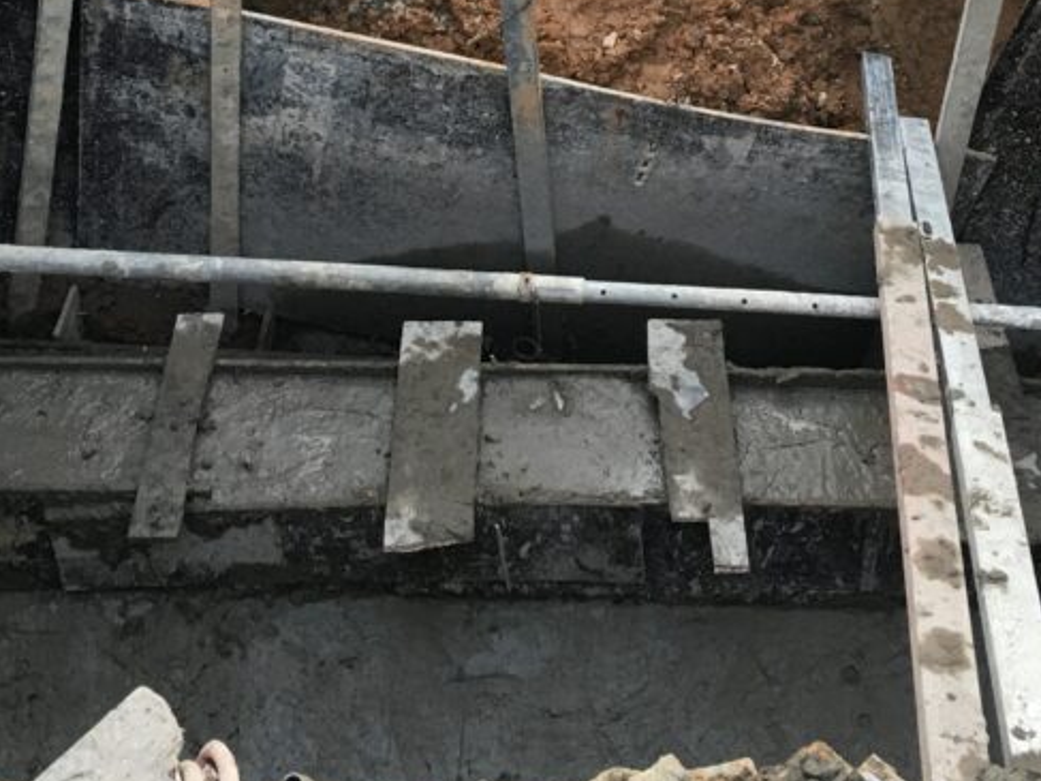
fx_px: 1834
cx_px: 579
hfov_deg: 31.7
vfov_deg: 22.9
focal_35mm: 61
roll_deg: -3.9
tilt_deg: -33.3
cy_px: -28
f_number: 2.2
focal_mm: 4.15
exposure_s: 1/33
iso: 50
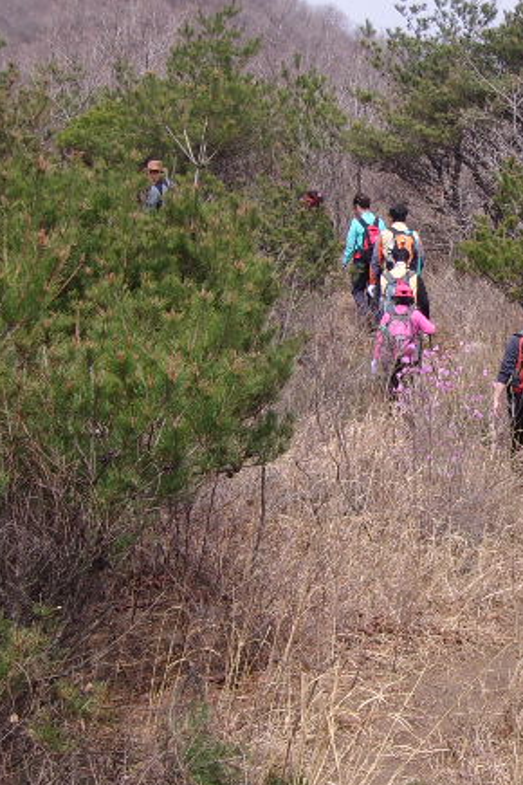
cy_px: 388
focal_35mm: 98
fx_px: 2135
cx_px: 512
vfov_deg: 20.8
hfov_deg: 13.8
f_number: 3.7
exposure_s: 1/648
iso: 50
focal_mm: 10.75
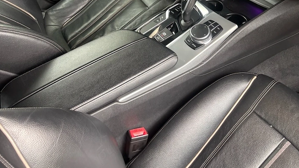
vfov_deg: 28.8
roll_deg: +14.5
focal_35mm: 38
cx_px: 149
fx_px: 301
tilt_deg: -27.4
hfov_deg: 52.8
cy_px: -8
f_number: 1.6
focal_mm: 5.96
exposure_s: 1/49
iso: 160
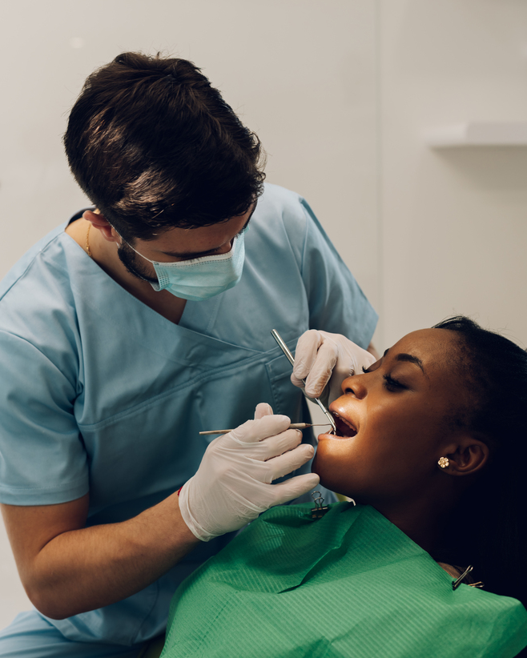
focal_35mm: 57
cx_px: 263
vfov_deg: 32.9
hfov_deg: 26.7
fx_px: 1111
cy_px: 276
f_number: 4.5
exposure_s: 1/160
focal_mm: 50
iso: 125
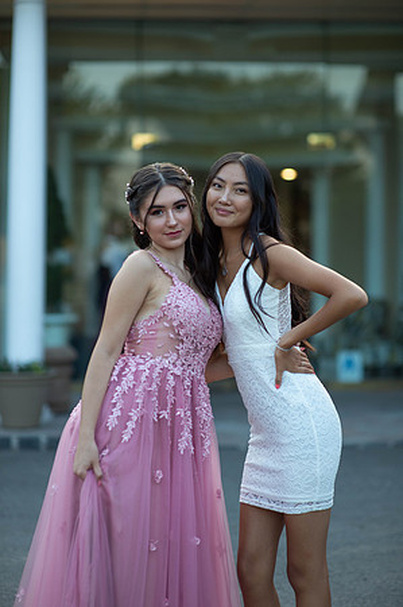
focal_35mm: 85
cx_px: 202
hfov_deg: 16.0
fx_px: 1430
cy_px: 304
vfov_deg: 23.9
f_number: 2
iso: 250
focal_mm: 85
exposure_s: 1/1000
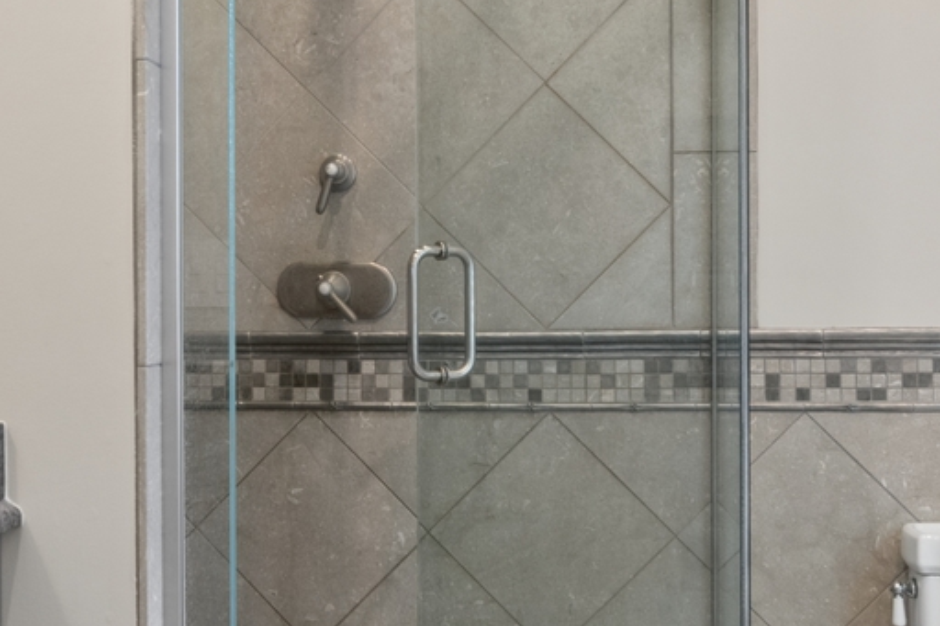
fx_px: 1488
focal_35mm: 57
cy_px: 321
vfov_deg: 23.8
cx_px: 389
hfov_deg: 35.0
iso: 200
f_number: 8
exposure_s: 1/4
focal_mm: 12
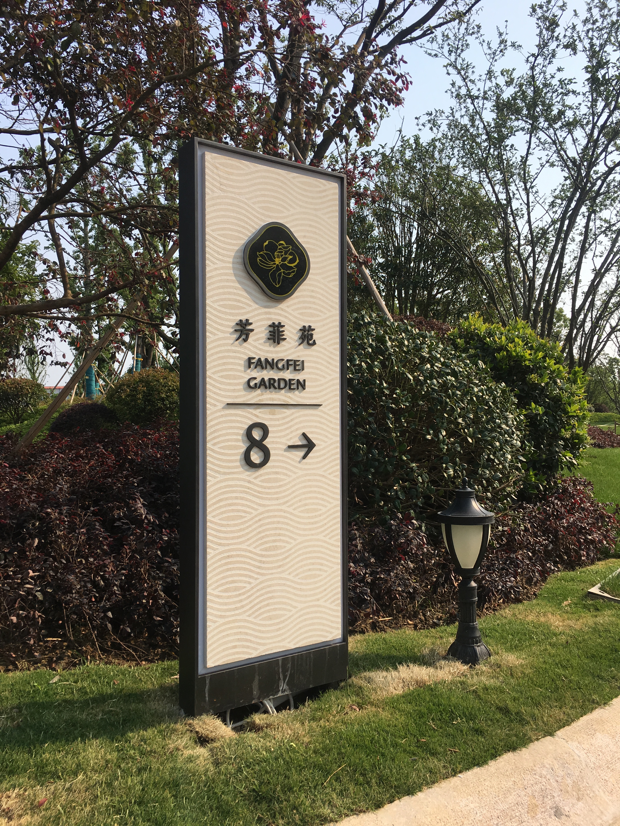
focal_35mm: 29
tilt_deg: +2.5
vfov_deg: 61.7
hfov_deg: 48.2
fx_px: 693
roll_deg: +0.0
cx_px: 310
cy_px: 413
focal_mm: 4.15
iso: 25
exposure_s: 1/1538
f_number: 2.2
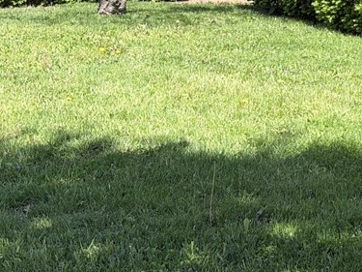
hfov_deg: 14.5
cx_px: 456
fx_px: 1370
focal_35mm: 131
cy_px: -35
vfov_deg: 11.1
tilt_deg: -2.1
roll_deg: -1.8
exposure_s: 1/2088
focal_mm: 6.76
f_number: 1.78
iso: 64
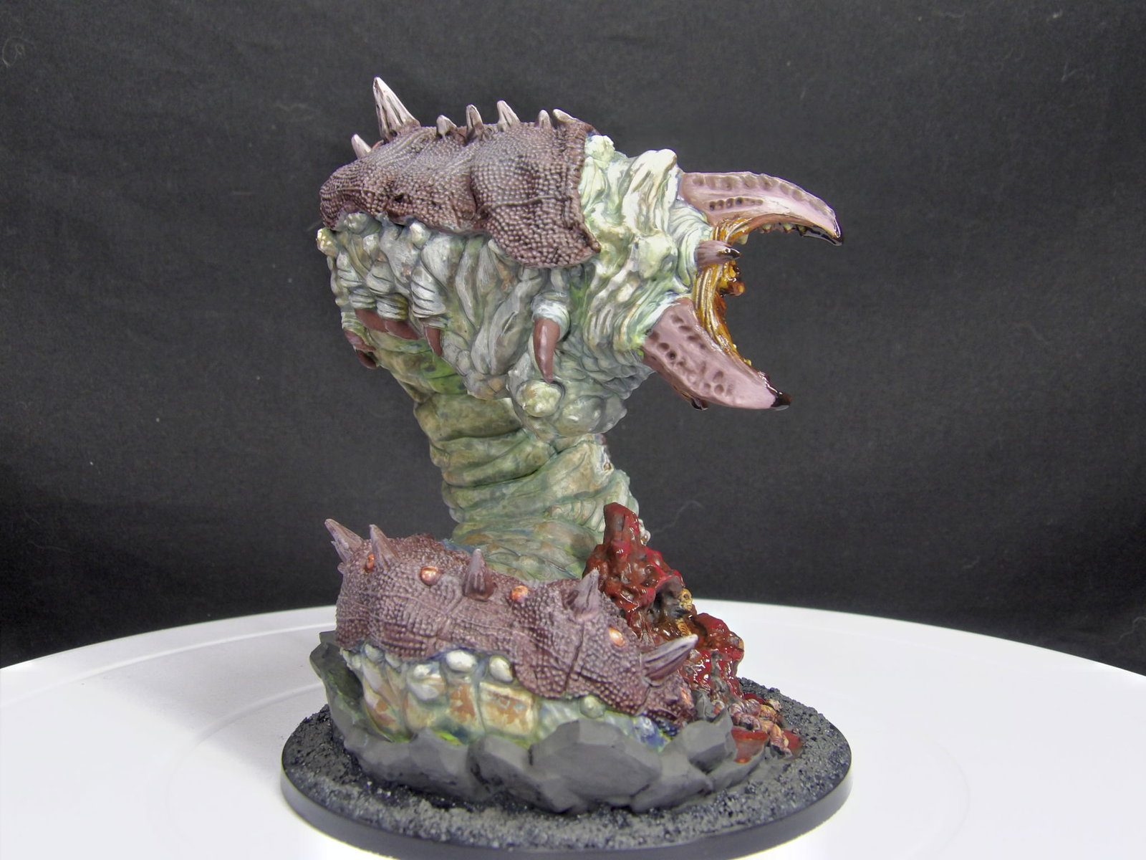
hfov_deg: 47.9
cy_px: 430
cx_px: 573
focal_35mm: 39
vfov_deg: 36.8
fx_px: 1291
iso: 285
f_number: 3.7
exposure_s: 1/10
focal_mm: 7
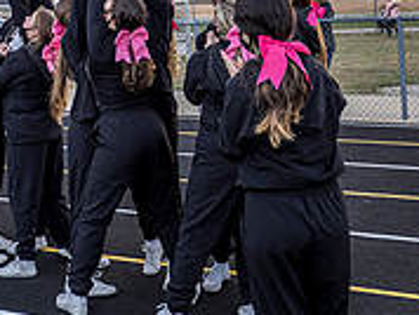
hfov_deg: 24.5
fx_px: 945
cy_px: -39
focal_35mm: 78
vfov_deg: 18.2
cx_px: 64
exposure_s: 1/640
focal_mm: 12
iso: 100
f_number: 1.7
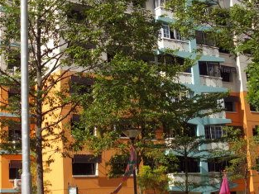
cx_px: 103
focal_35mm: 65
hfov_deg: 29.7
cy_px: 71
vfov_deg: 22.5
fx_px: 487
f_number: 5.6
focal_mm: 6.2
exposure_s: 1/250
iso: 80
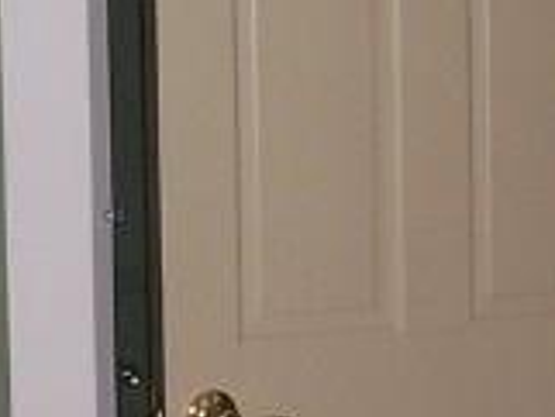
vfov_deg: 7.1
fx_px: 3369
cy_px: 321
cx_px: 107
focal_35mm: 210
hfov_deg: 9.4
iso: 80
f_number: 2.8
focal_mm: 5.5
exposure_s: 1/60
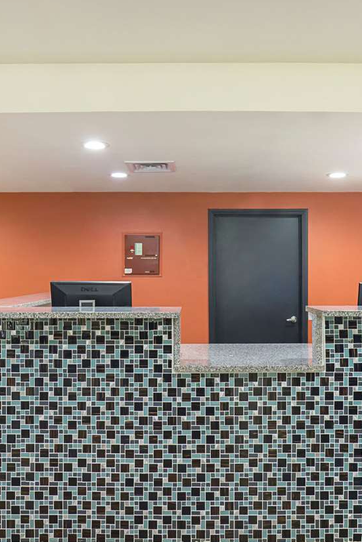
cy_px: 277
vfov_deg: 62.1
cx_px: 195
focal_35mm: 30
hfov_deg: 43.7
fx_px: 451
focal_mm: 11
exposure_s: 1/2
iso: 400
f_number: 8
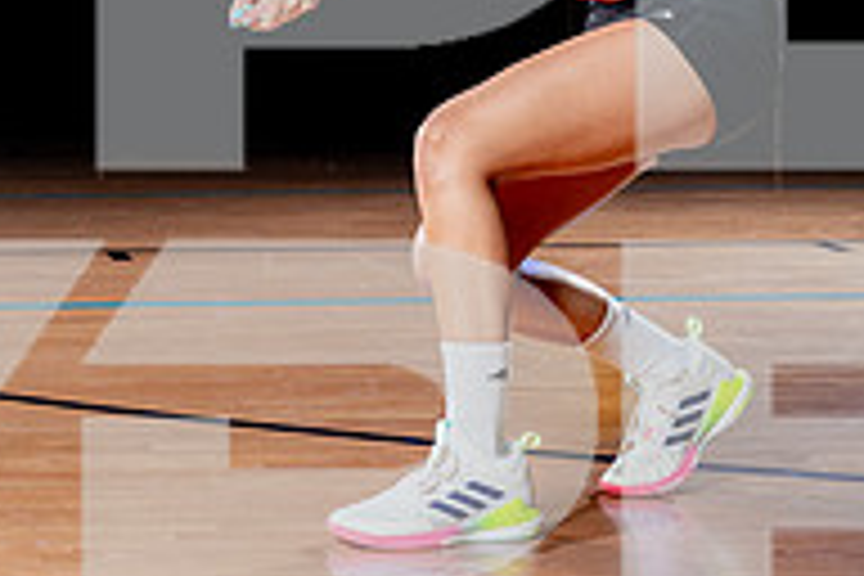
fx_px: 2712
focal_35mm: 113
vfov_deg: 11.9
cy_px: -65
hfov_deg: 17.7
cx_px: 9
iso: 250
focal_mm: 37
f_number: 8
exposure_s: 1/250
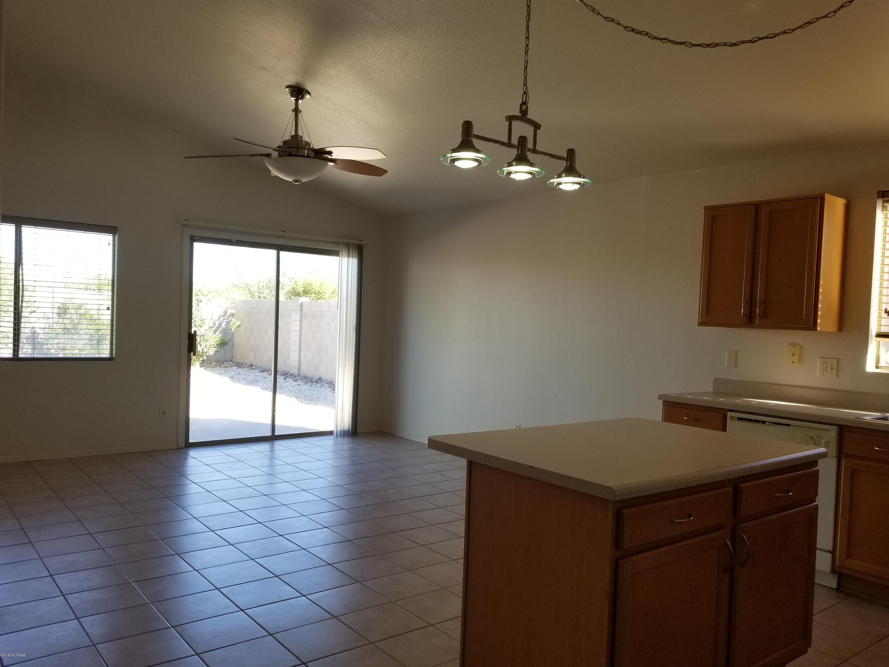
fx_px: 693
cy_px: 330
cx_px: 458
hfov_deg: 65.3
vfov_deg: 51.4
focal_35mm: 27
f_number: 1.7
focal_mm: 4.3
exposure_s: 1/171
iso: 50
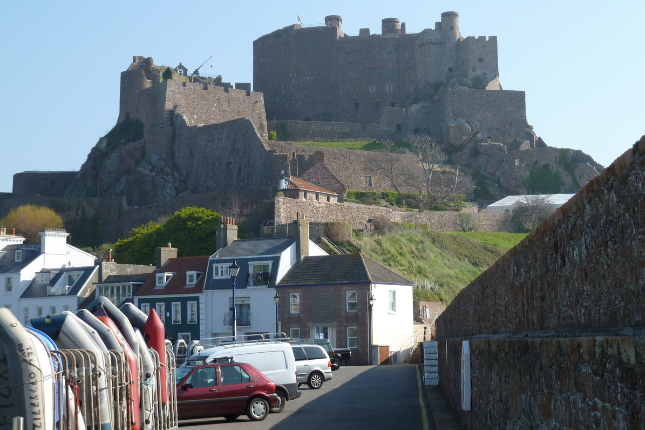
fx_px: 1254
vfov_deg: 19.4
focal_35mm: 70
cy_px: 199
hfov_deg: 28.9
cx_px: 323
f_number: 4.1
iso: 80
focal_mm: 11
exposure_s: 1/400
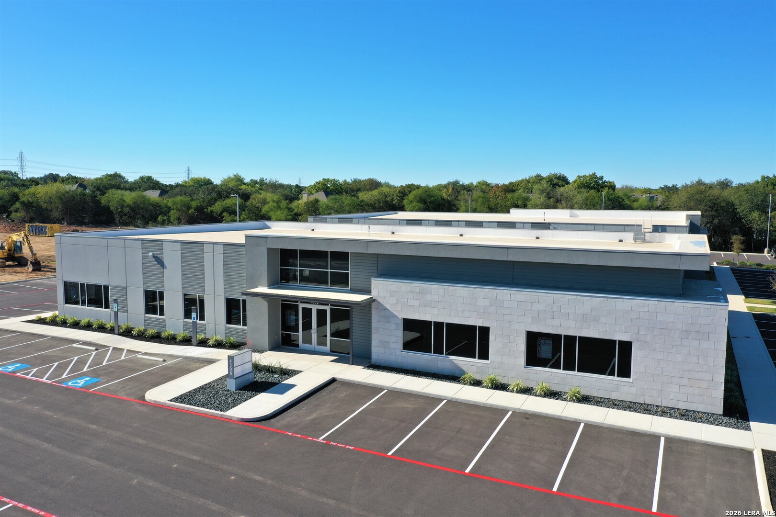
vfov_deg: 46.4
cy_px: 258
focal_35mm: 28
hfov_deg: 65.5
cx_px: 388
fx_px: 604
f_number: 5.6
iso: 100
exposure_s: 1/500
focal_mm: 10.26
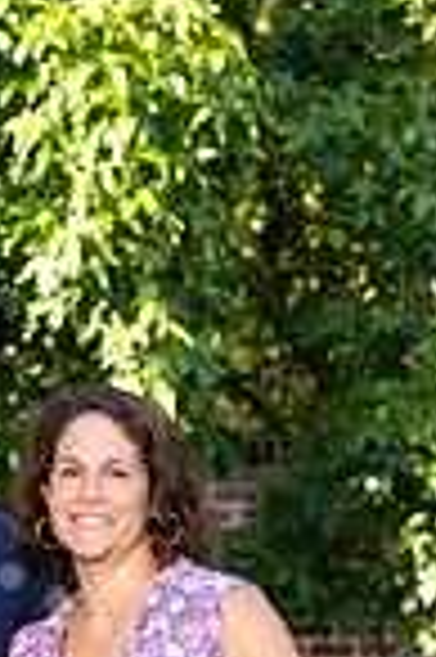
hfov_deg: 6.5
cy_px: 950
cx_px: -148
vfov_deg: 9.6
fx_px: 3824
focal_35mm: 210
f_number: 4.5
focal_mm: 68
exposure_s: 1/200
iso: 400
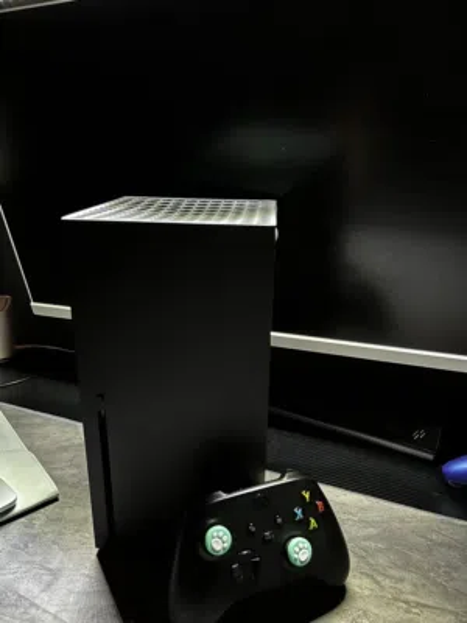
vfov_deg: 67.3
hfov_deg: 53.1
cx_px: 234
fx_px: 468
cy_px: 312
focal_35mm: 26
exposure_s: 1/22
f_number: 1.6
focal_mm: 5.1
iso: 1250
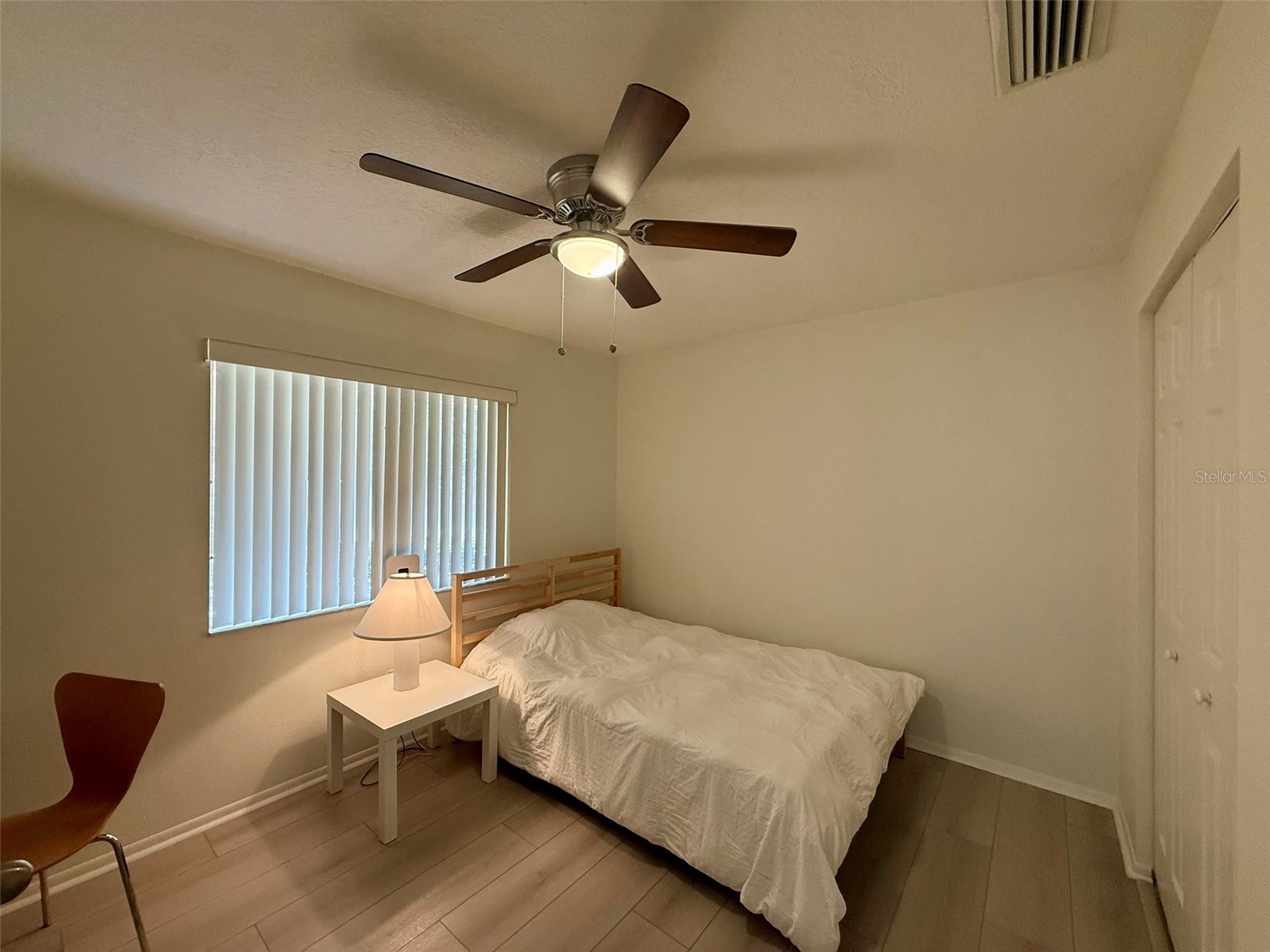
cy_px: 476
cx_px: 635
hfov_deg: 102.1
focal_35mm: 14
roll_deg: -0.6
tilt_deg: +1.1
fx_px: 514
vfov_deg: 85.7
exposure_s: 1/120
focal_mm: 2.22
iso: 250
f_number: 2.2
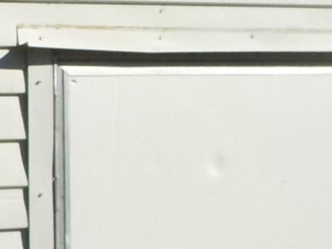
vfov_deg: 6.2
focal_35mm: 241
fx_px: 2312
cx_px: -255
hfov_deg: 8.0
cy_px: 244
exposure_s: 1/1250
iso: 125
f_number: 3.7
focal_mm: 5.2
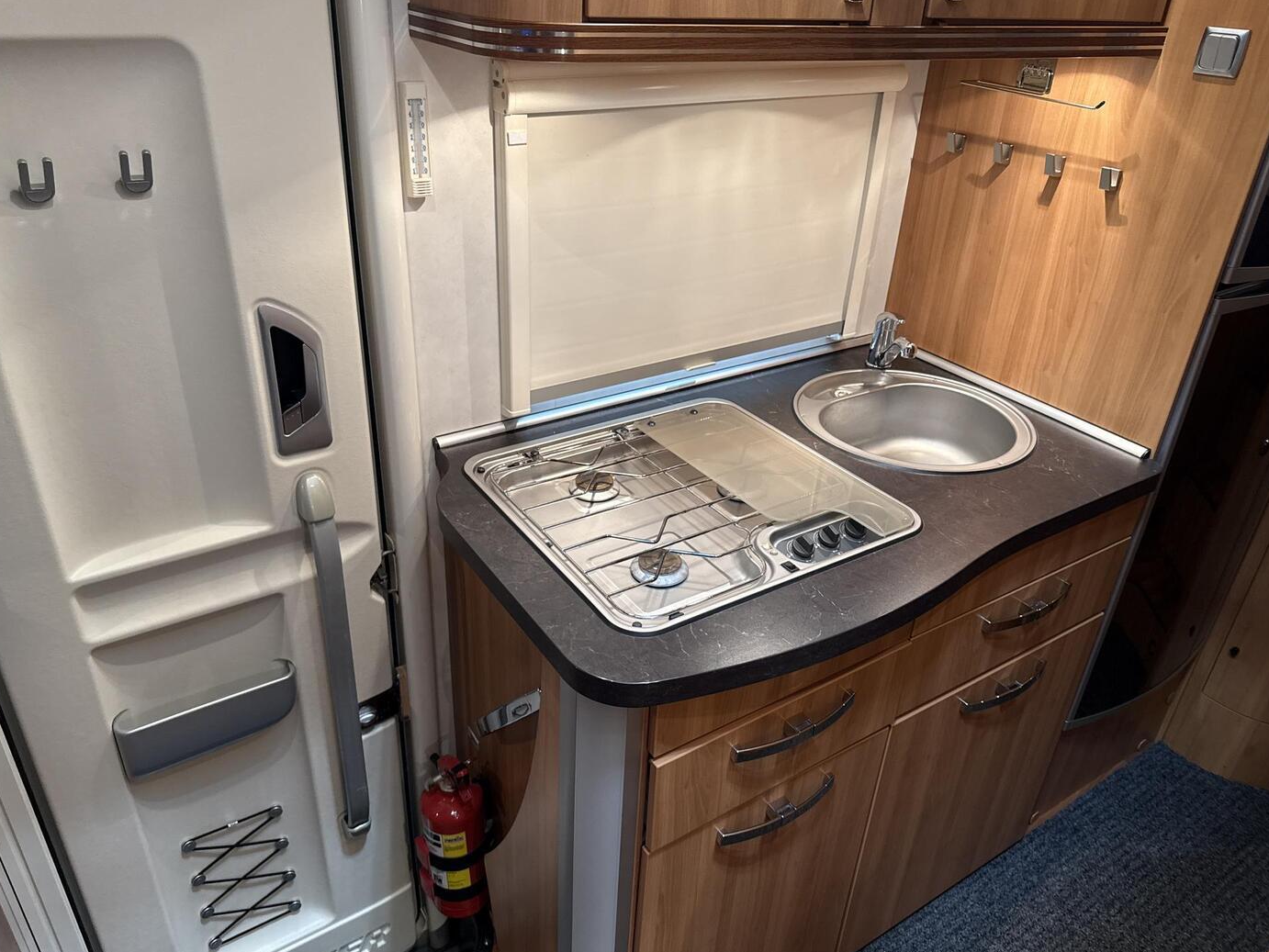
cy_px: 463
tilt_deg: -29.4
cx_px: 620
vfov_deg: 54.9
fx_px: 917
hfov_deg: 69.4
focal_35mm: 25
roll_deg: -4.1
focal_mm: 6.76
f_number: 1.78
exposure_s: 1/50
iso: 320
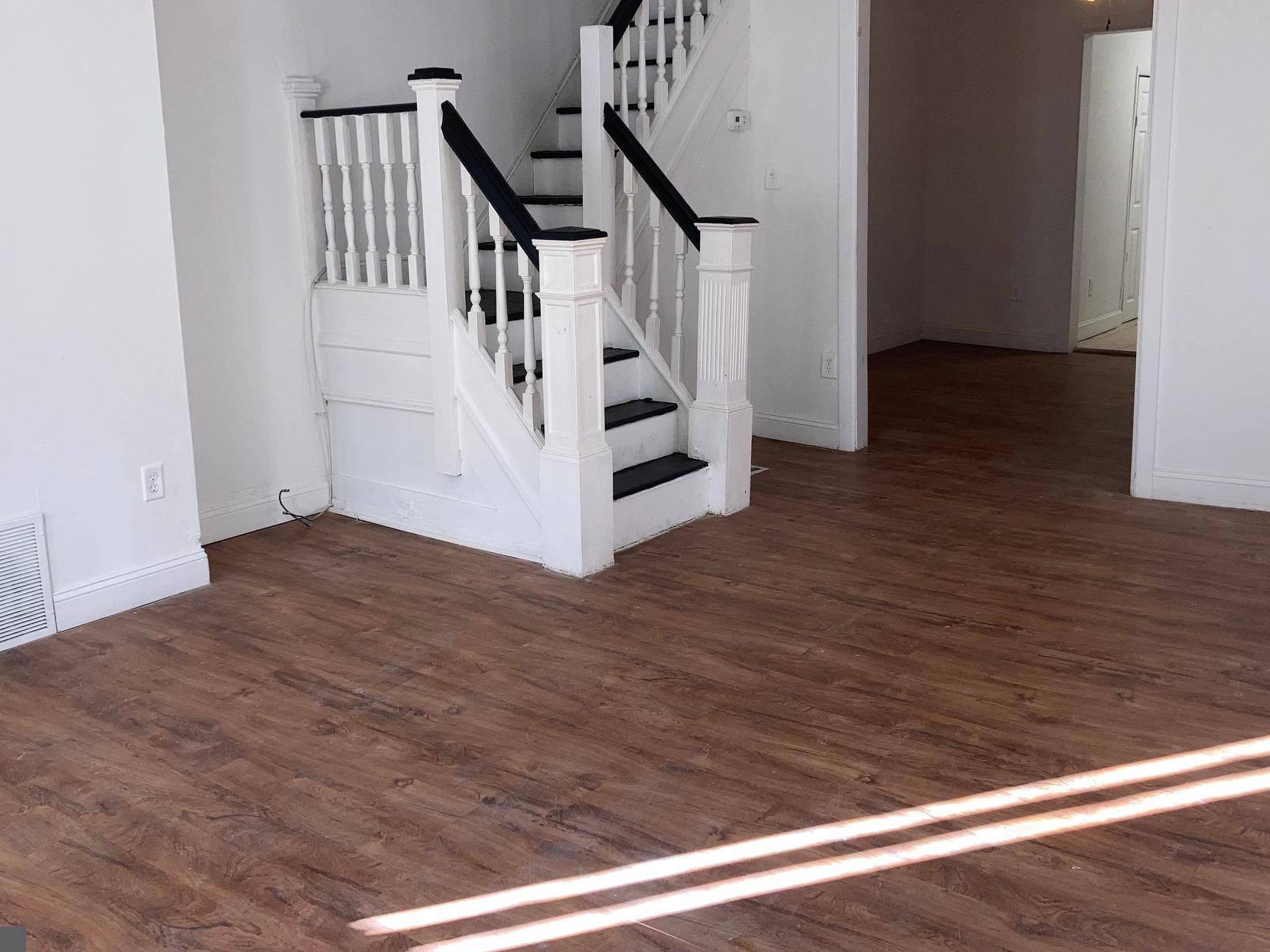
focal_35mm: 34
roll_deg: +1.5
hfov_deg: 53.9
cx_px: 609
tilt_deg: -10.8
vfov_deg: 41.7
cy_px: 411
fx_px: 1247
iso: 32
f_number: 1.8
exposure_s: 1/60
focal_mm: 3.99
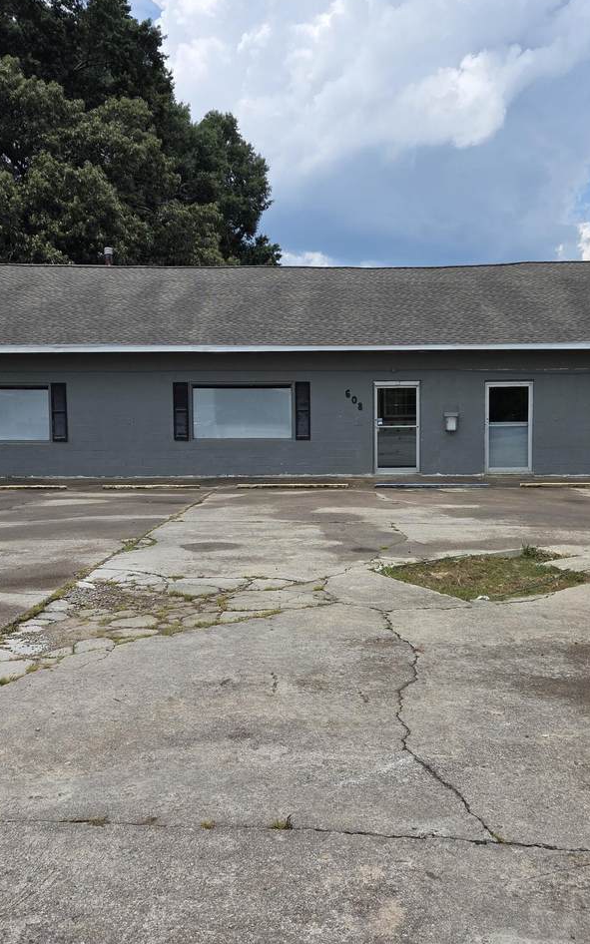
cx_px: 344
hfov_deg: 38.2
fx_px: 849
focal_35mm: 33
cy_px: 466
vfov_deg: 58.1
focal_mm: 5.4
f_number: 1.8
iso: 80
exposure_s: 1/5699
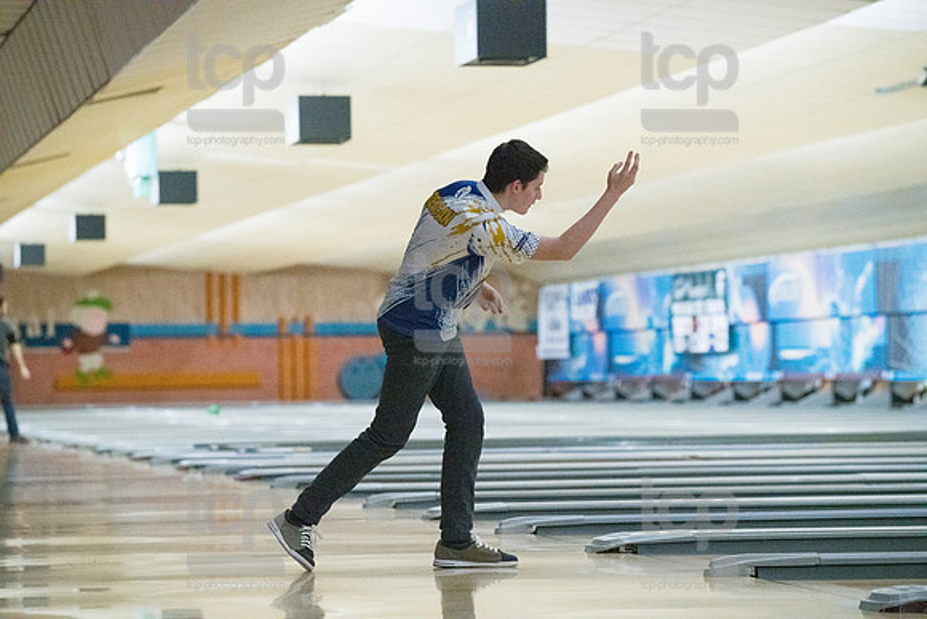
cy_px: 310
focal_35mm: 130
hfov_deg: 15.8
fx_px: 3348
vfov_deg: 10.6
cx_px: 464
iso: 10000
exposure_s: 1/1000
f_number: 4
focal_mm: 130
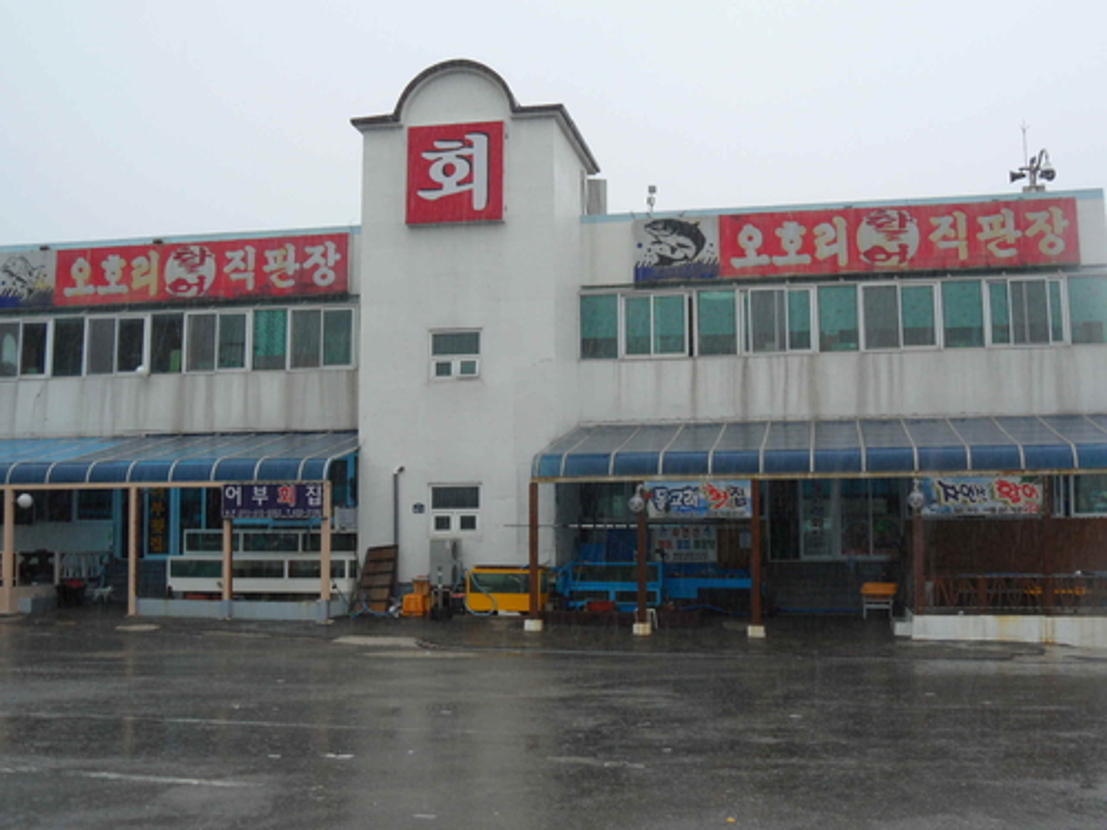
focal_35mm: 40
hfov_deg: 46.8
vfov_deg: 36.0
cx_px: 554
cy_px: 415
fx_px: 1279
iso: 80
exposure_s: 1/180
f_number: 3.6
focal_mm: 6.5
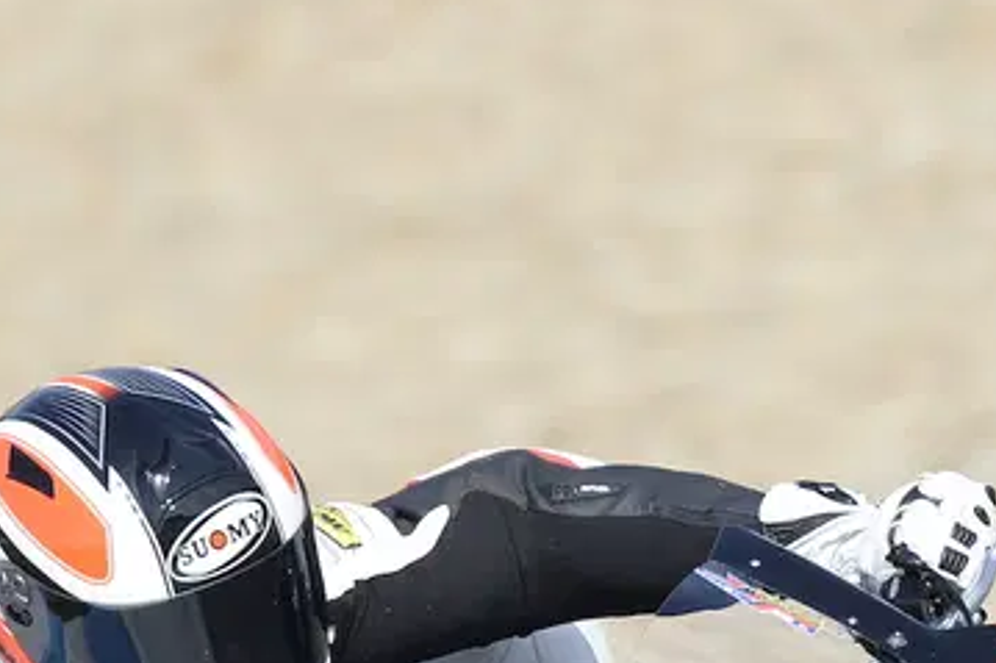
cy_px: 870
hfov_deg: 1.0
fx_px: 55444
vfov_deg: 0.7
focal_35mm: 2005
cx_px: 793
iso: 200
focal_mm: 600
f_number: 8
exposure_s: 1/640
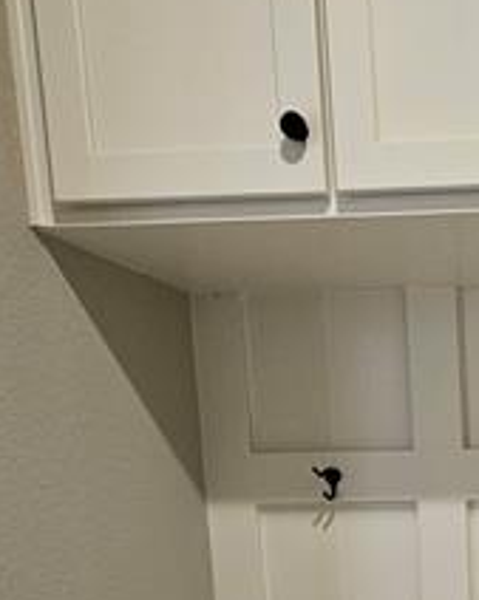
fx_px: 817
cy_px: 640
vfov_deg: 35.3
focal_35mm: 46
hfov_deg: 26.1
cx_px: 673
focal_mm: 2.2
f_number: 2.2
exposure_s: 1/60
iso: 200
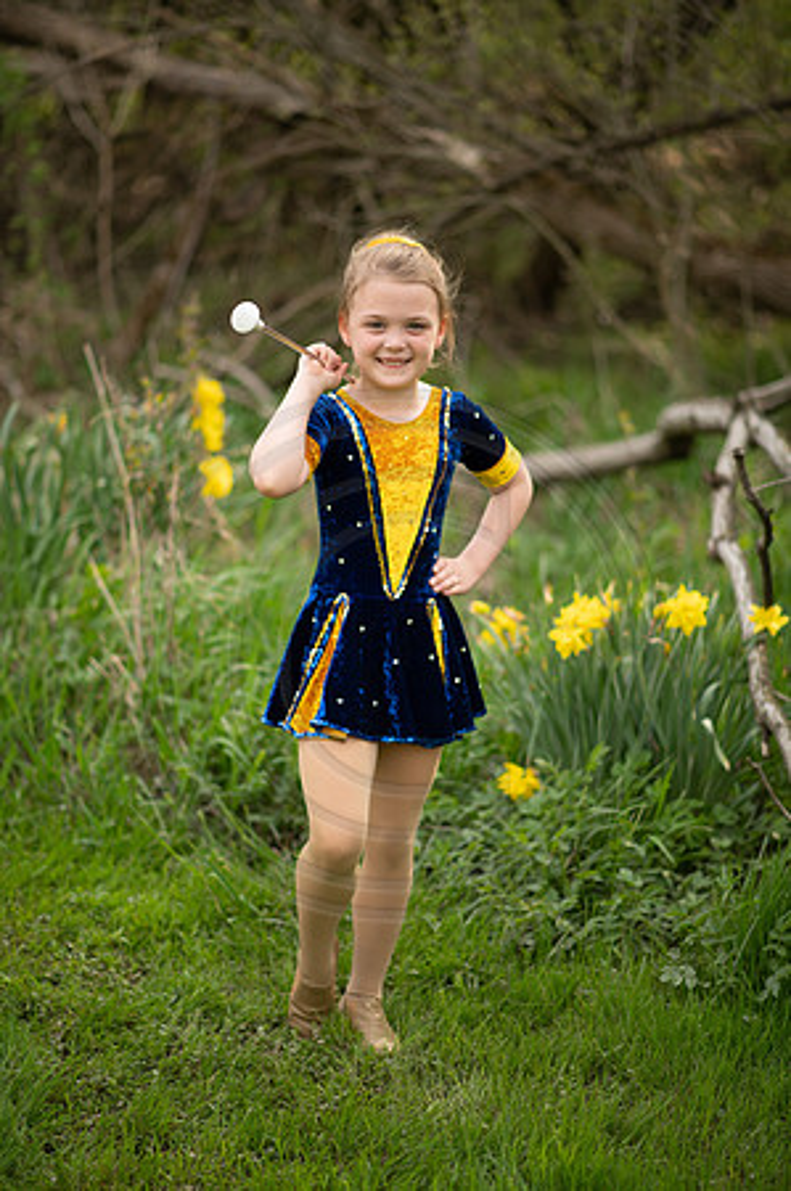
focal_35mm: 85
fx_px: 2808
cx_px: 396
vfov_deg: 23.9
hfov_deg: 16.0
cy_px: 596
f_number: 1.8
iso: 100
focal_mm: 85
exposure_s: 1/500
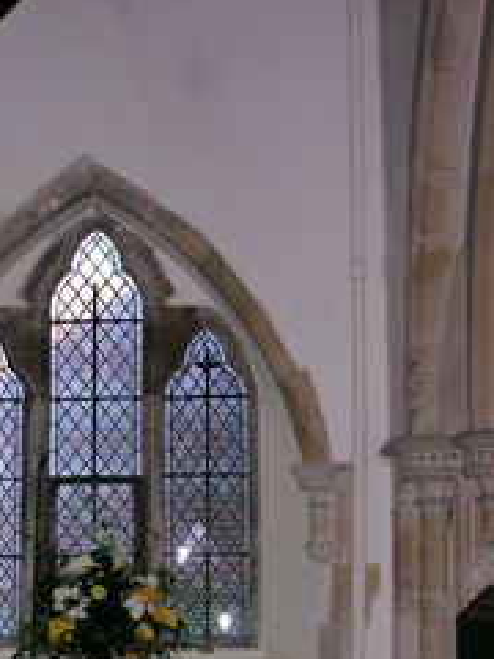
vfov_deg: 28.4
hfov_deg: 21.6
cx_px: 73
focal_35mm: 67
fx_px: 1275
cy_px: 513
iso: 50
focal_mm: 8.9
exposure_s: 1/60.1
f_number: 2.8
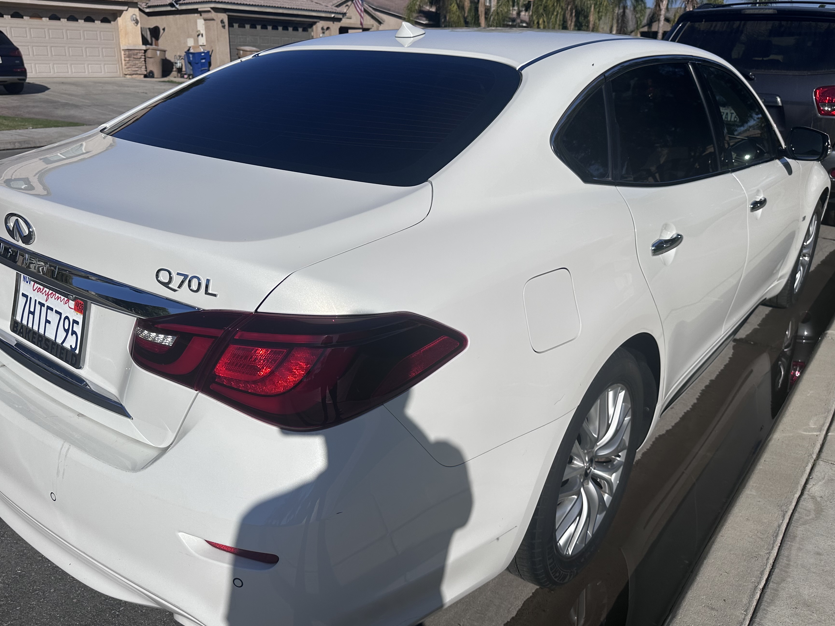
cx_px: 398
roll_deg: -0.2
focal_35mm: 28
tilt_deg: -19.2
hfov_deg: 63.4
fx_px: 675
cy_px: 299
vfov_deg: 49.7
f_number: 1.78
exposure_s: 1/13699
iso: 80
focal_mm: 6.86
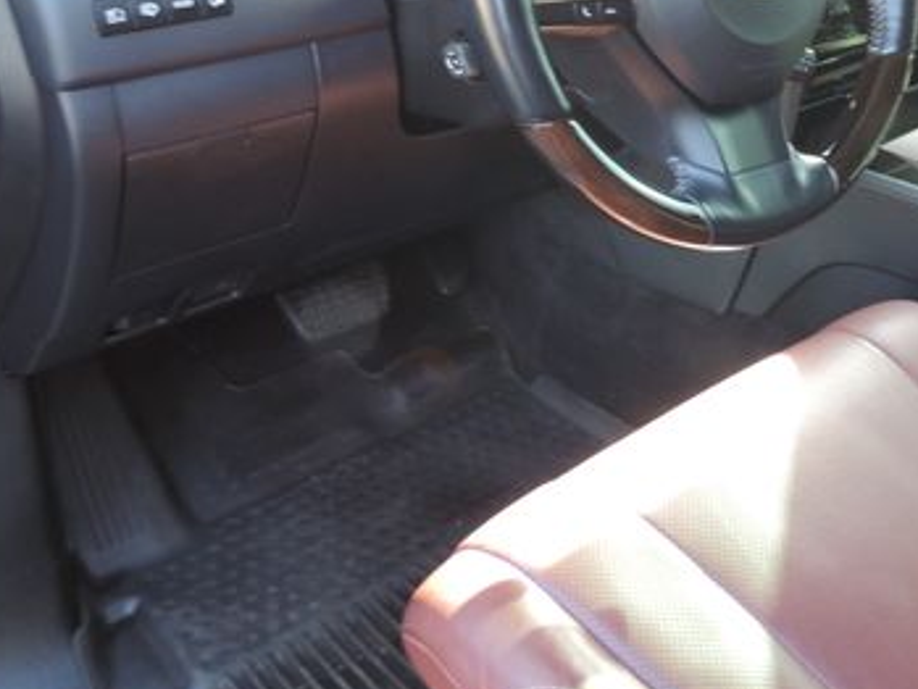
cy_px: 97
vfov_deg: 31.7
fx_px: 1167
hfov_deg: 41.8
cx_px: 679
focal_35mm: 44
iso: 160
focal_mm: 4.3
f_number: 3
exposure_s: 1/30
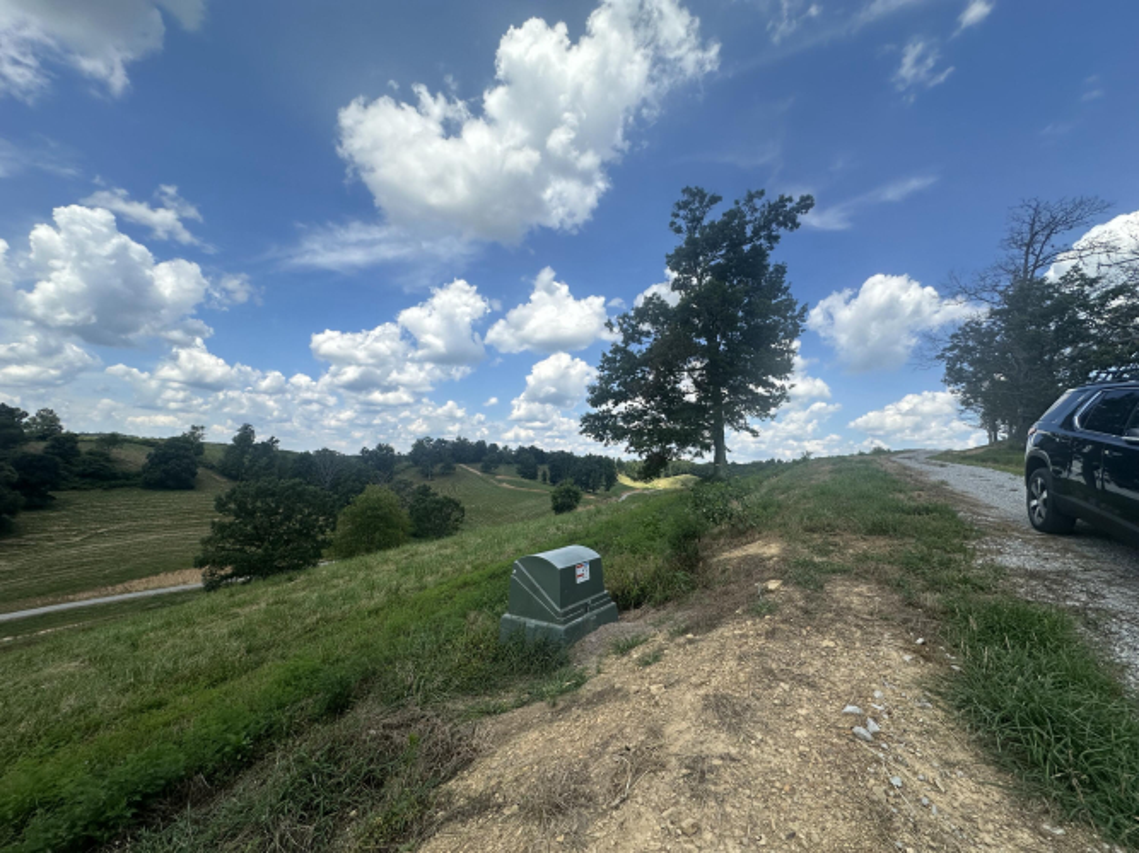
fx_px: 461
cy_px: 426
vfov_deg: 85.7
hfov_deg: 102.1
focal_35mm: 14
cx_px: 570
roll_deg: -1.6
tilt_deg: +5.7
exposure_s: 1/2257
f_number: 2.2
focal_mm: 2.22
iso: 50
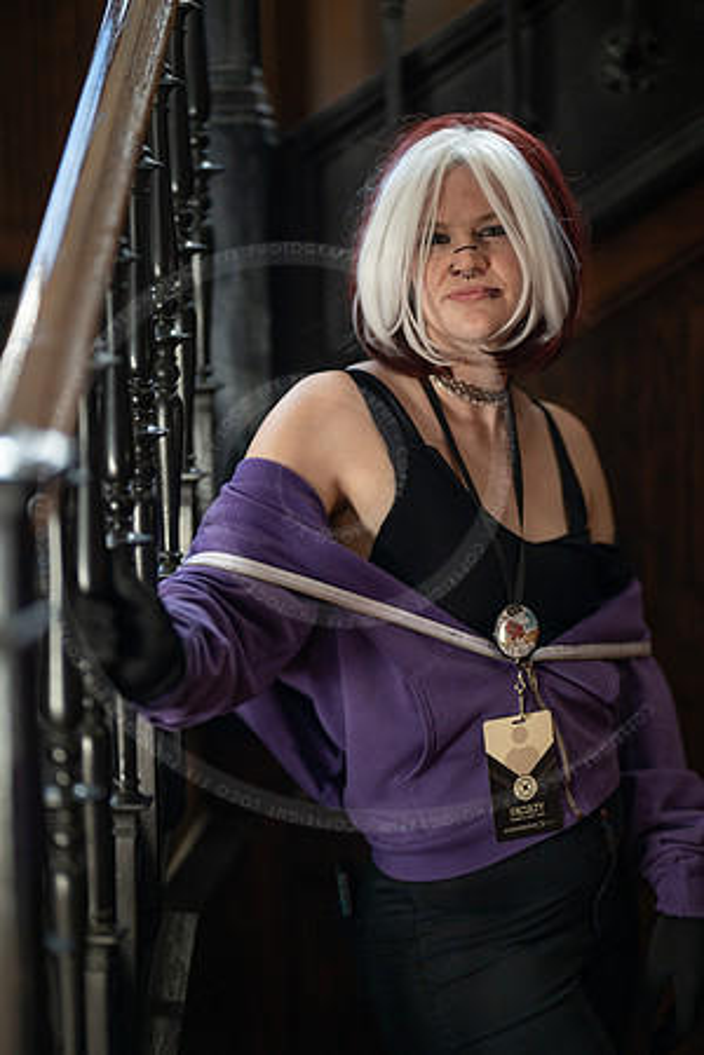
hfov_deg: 16.1
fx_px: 2493
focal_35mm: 85
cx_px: 352
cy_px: 528
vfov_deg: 23.9
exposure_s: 1/400
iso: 400
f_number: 1.2
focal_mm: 85
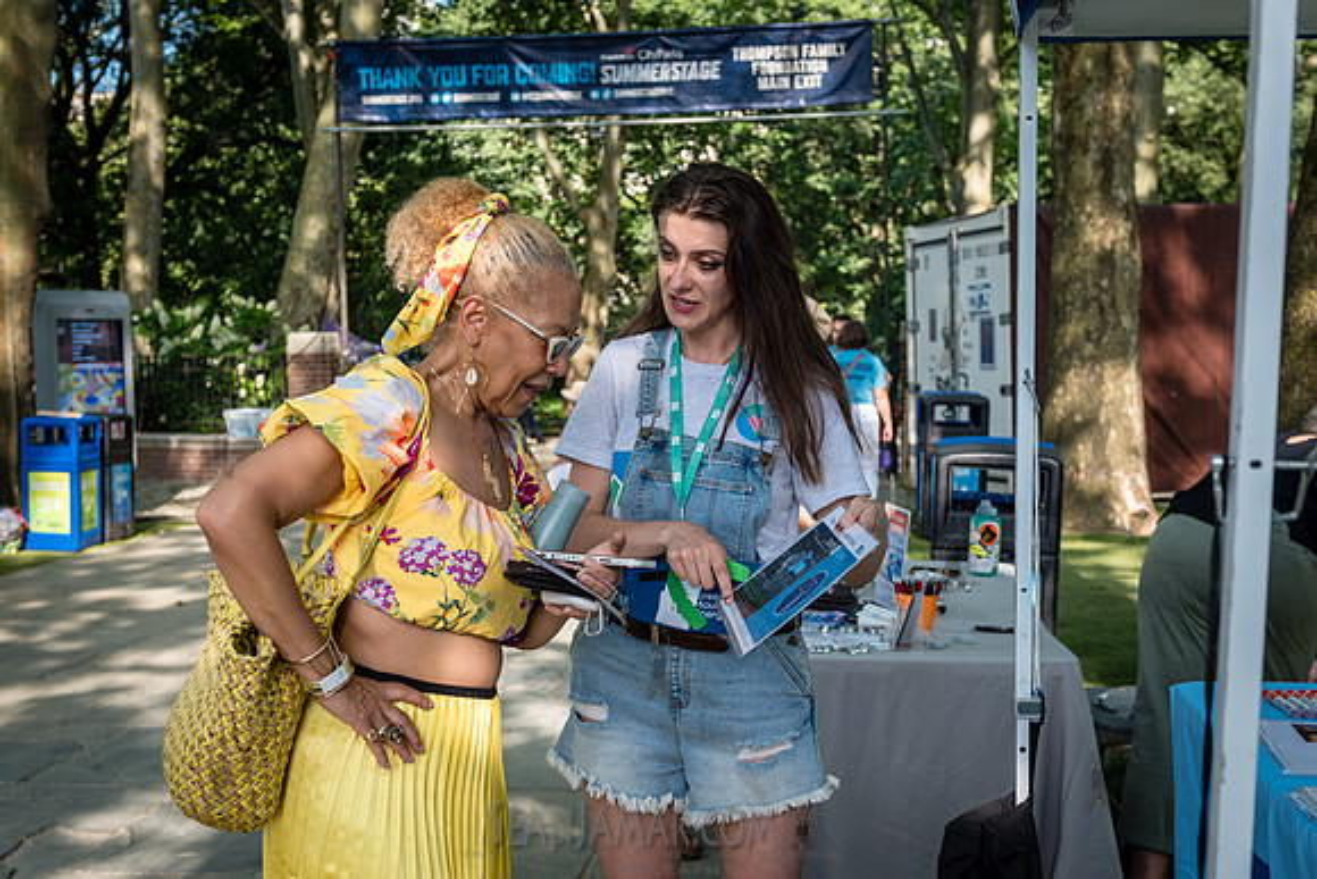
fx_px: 1661
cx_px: 657
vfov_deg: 29.6
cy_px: 466
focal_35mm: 45
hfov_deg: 43.2
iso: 160
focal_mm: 36
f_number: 4
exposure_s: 1/250
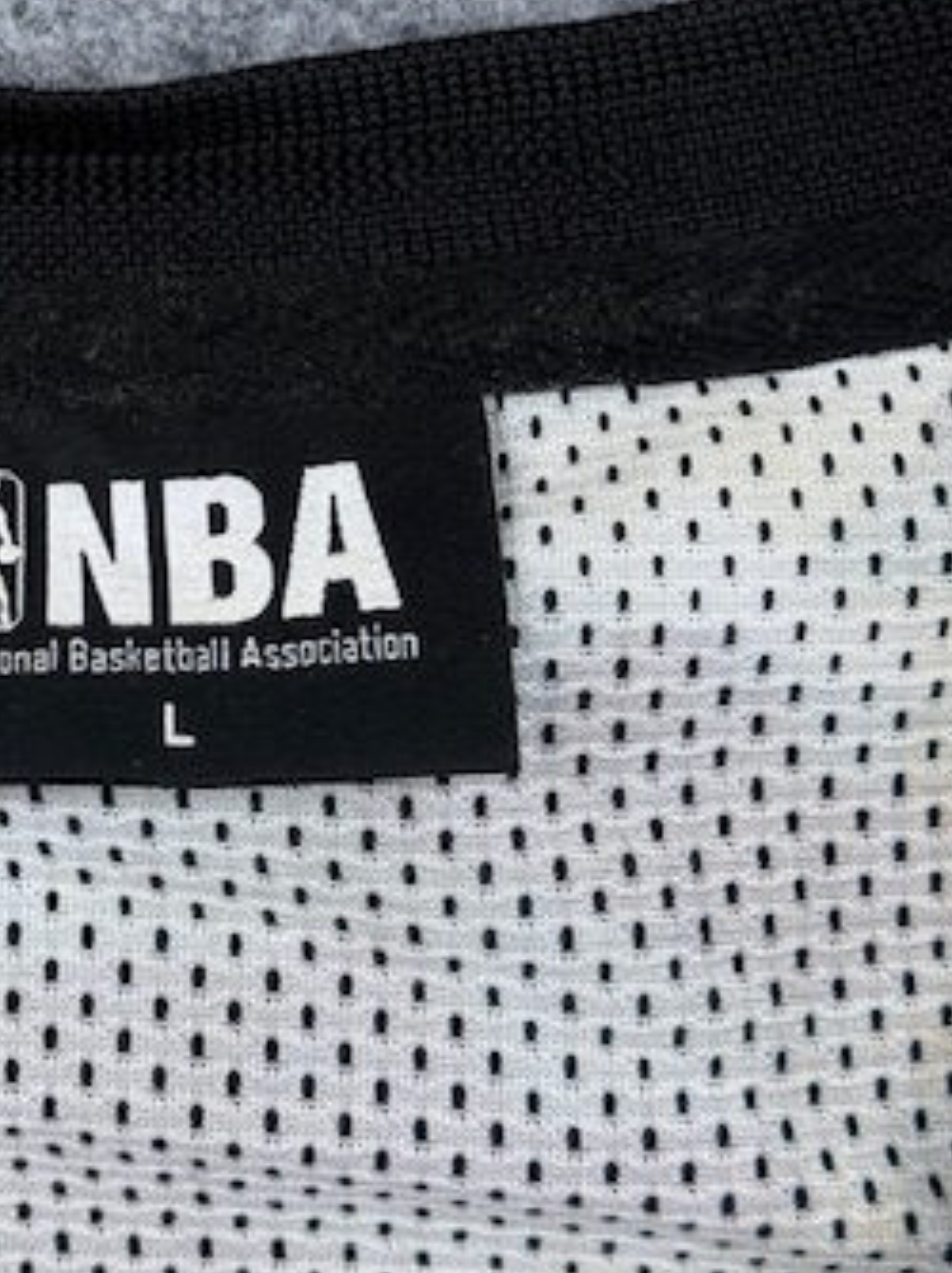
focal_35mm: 92
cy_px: 313
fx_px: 3378
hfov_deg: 15.9
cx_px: 152
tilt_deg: -61.7
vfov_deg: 21.1
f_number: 1.78
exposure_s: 1/183
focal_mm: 6.76
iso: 50
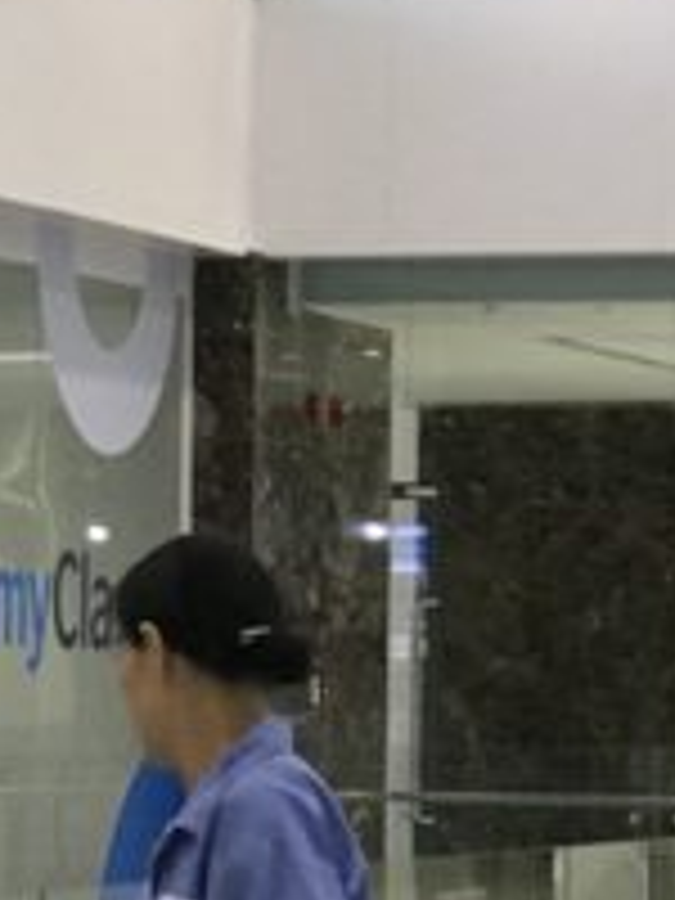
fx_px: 5928
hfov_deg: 6.5
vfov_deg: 8.6
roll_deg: -0.8
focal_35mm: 228
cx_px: 252
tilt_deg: -2.4
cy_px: 940
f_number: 2.8
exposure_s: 1/50
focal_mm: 6.6
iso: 100
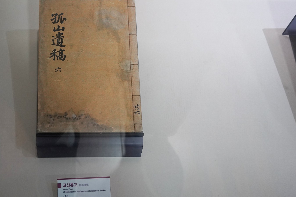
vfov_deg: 26.0
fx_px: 428
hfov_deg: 37.6
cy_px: 99
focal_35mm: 52
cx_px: 89
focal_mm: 35
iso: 1600
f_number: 3.5
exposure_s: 1/100
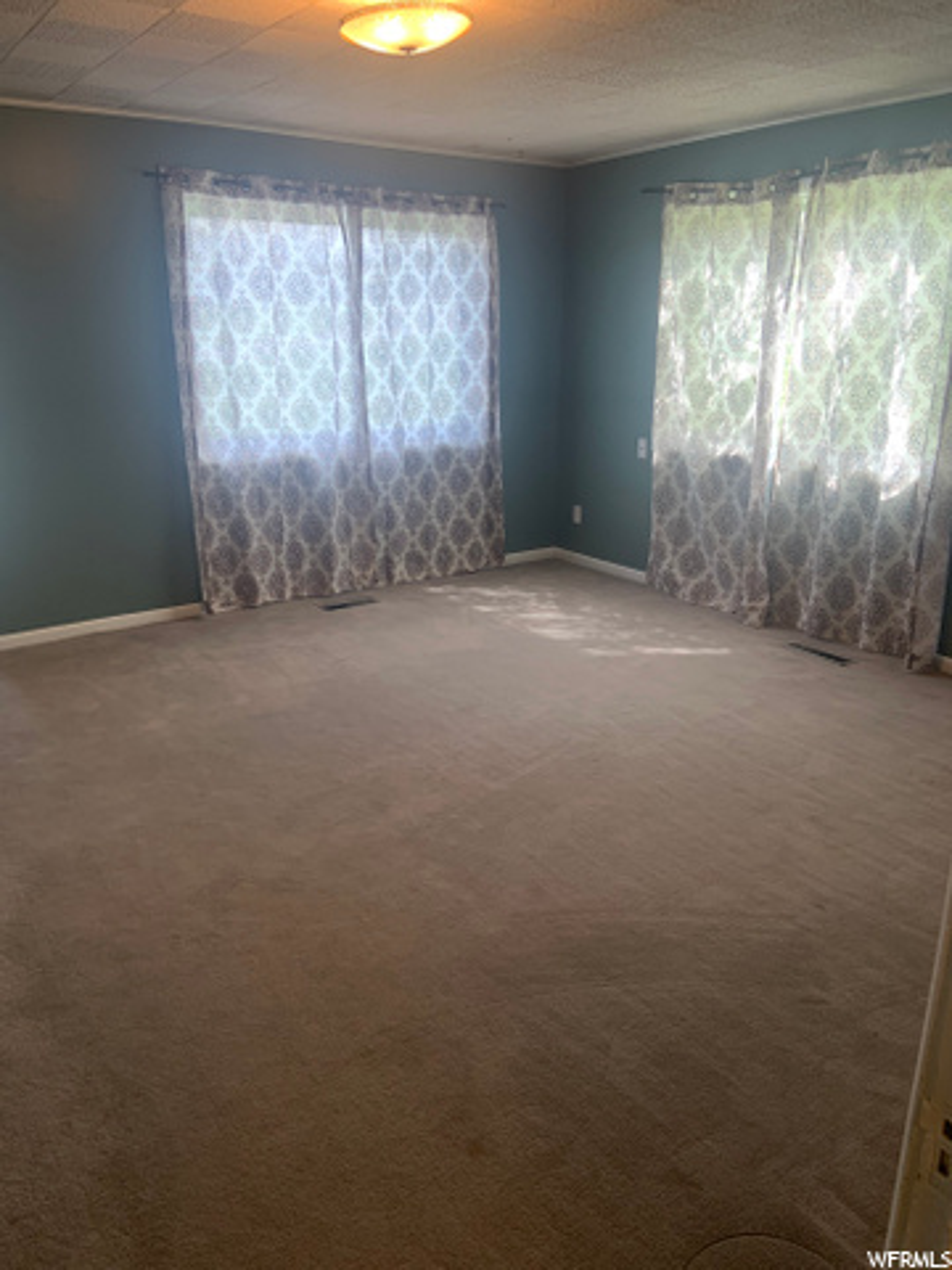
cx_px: 476
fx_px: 953
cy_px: 635
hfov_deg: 53.1
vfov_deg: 67.3
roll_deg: +1.9
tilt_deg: -19.6
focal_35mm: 26
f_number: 1.8
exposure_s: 1/60
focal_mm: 4.25
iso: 50
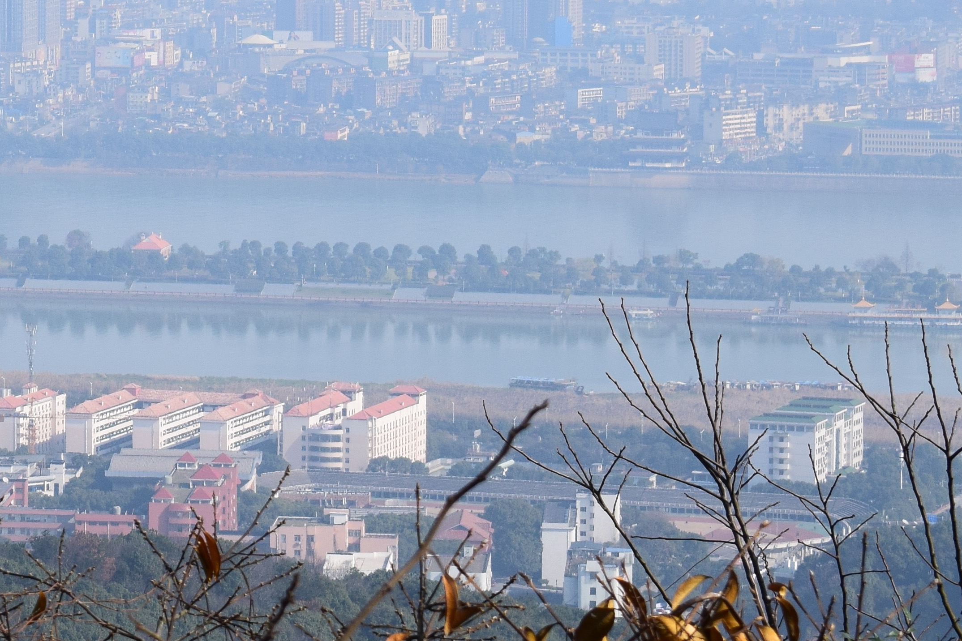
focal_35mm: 230
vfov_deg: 5.9
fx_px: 6156
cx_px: -298
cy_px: -79
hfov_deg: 8.8
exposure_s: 1/500
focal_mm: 55
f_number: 11
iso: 320
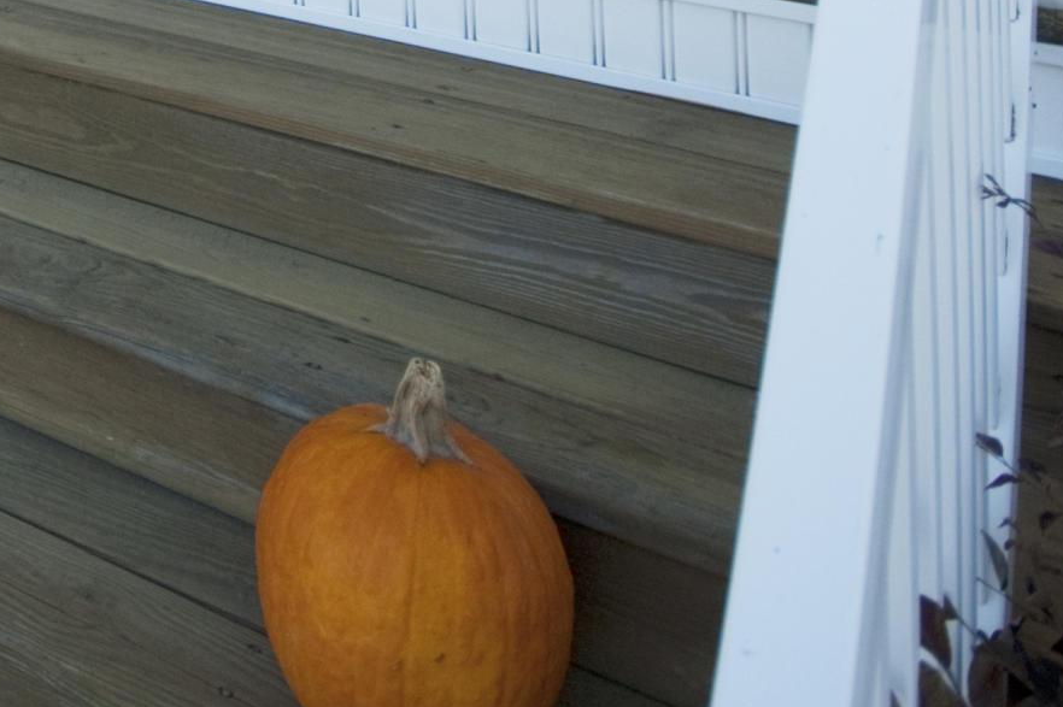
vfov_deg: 23.3
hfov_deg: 31.0
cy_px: -228
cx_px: -294
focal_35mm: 51
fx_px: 1505
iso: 100
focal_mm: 10
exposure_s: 1/320
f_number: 4
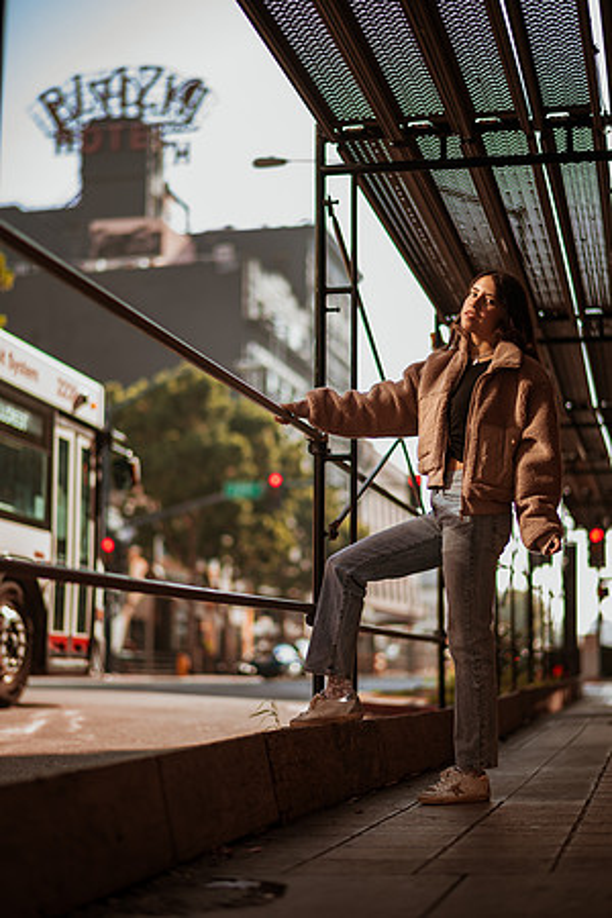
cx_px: 306
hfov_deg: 23.4
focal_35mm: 58
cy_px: 459
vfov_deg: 34.5
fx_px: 1479
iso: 50
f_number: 1.4
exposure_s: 1/1250
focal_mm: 58
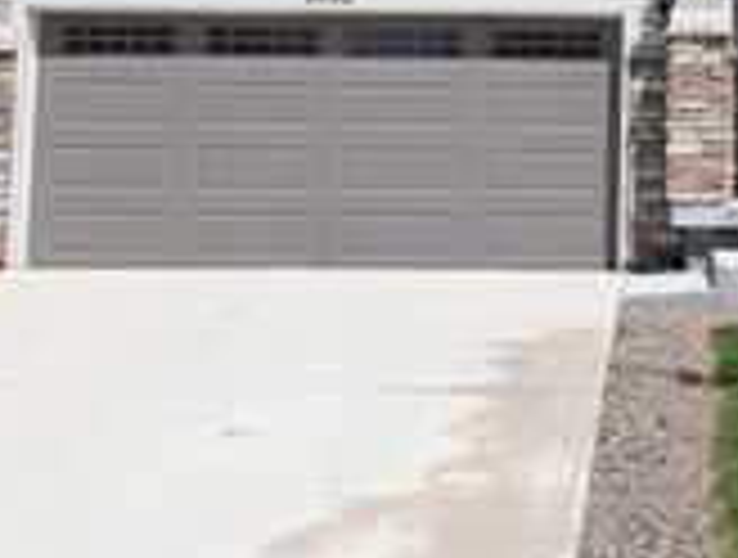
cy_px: -14
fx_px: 1561
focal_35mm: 73
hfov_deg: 25.5
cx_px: 711
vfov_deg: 19.6
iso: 47
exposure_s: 1/3333
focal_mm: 6.81
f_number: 1.85
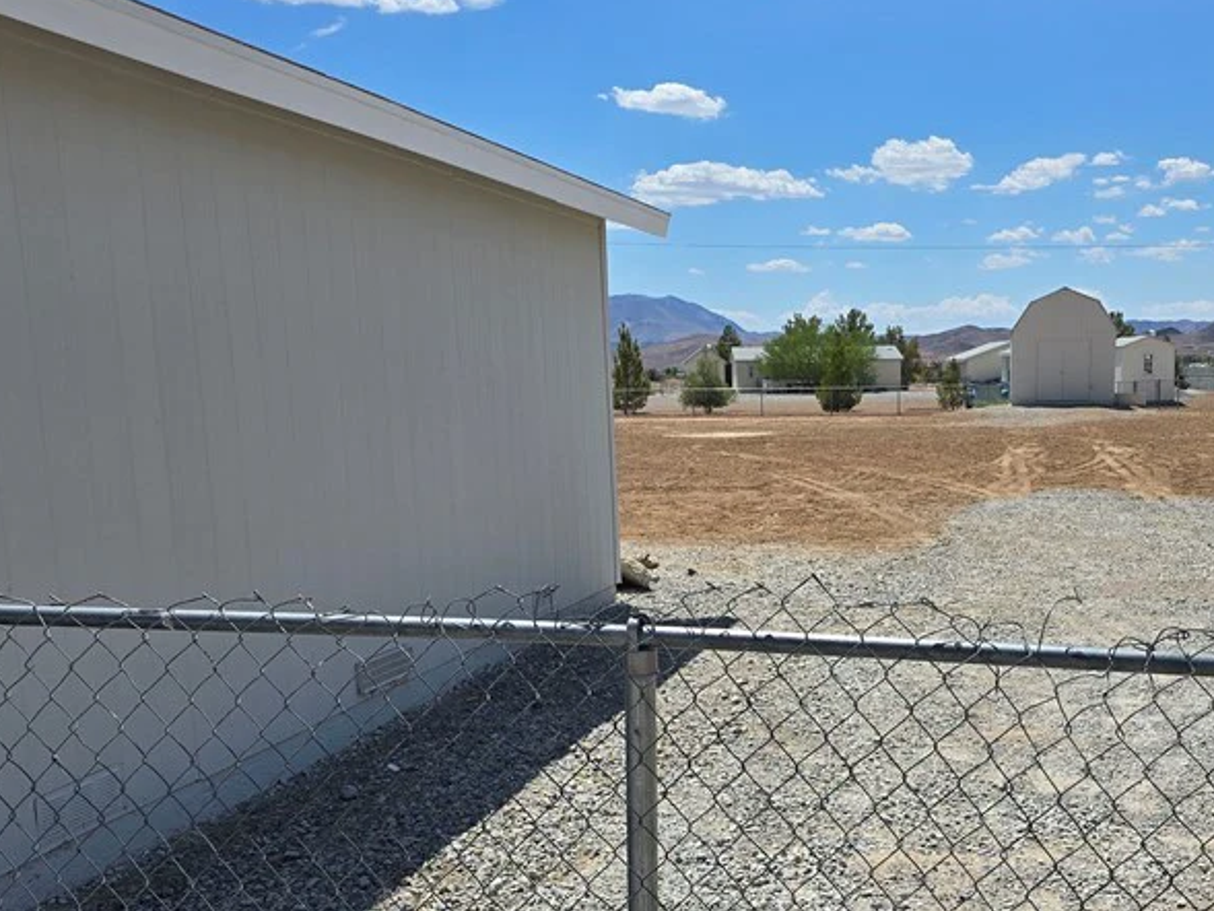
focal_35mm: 40
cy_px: 647
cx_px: 845
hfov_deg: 45.8
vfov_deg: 35.4
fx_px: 1403
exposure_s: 1/1328
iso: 12
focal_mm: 6.3
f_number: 1.7
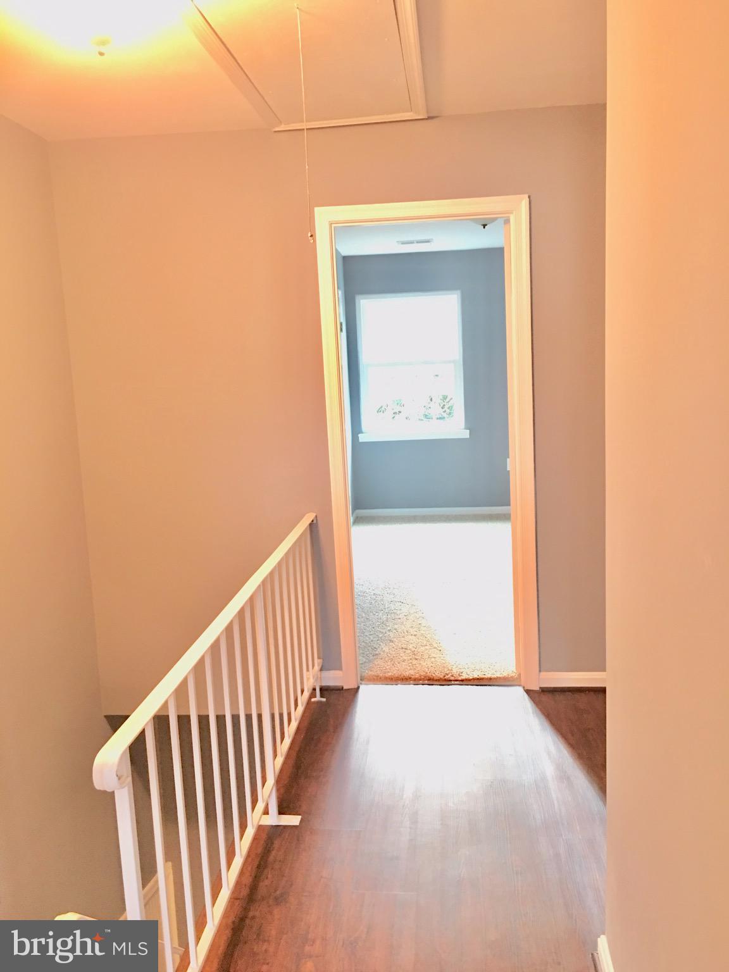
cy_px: 486
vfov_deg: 61.7
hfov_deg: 48.2
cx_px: 364
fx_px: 814
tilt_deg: -7.1
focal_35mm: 29
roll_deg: +3.1
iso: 100
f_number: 2.2
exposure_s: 1/8
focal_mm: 4.15
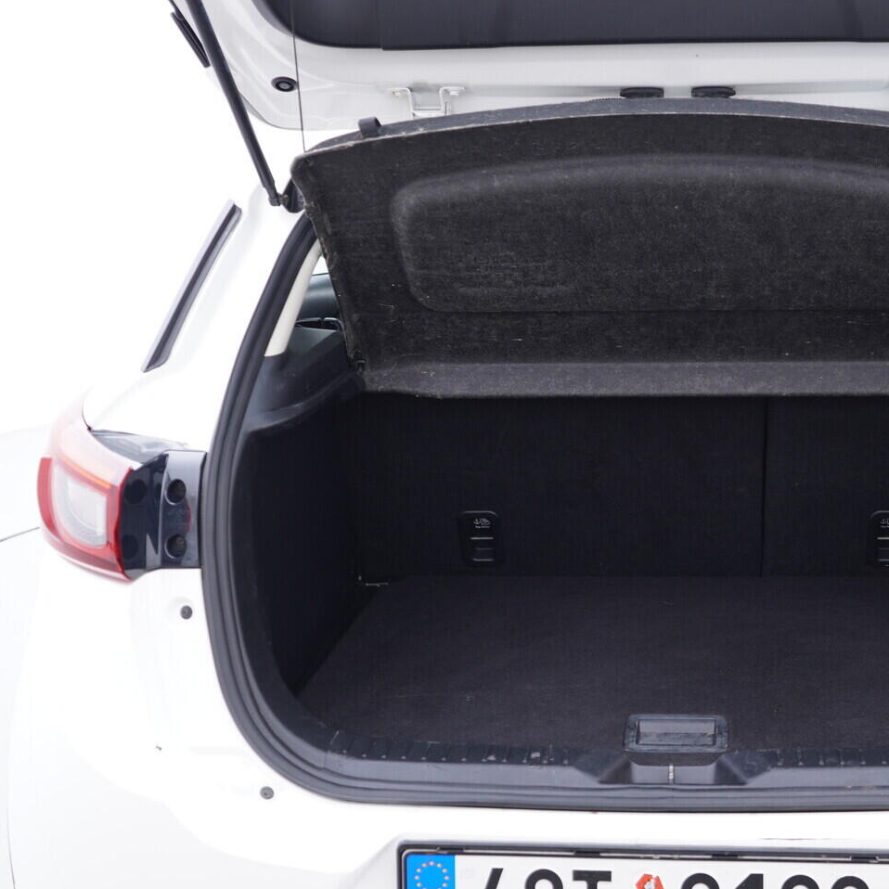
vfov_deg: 36.8
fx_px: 1337
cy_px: 444
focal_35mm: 46
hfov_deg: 36.1
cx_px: 644
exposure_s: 1/40
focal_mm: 24
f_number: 2.8
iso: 200
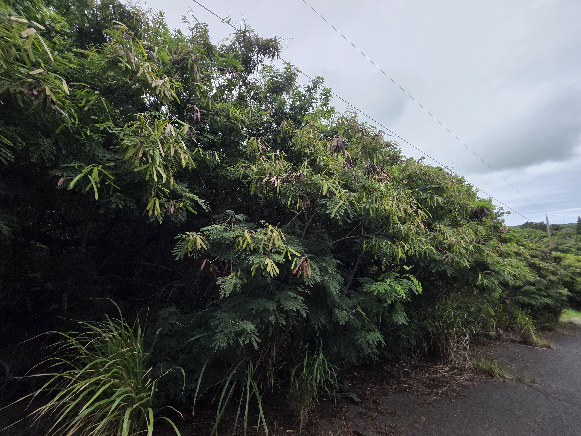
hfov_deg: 102.0
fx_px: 235
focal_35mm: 14
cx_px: 282
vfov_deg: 85.6
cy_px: 206
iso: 40
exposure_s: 1/1093
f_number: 1.9
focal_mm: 2.2
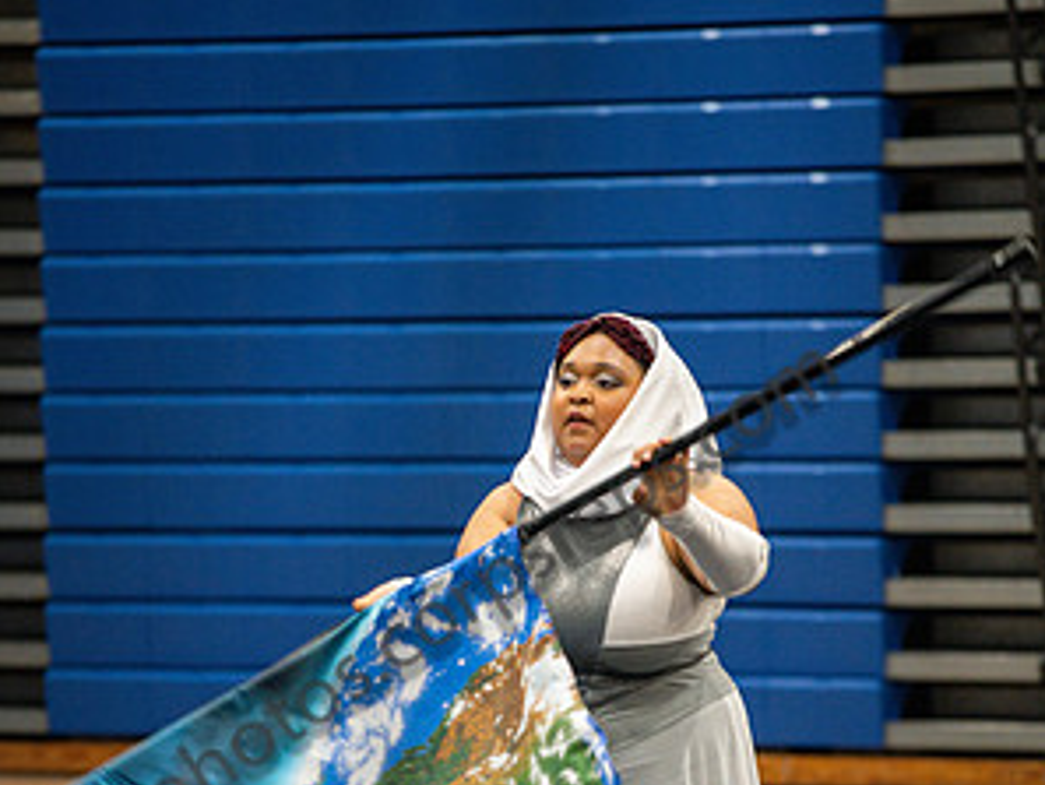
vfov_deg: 5.1
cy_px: 591
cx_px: 524
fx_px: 8788
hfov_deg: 6.8
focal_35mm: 291
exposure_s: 1/500
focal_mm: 200
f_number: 4
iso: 4500
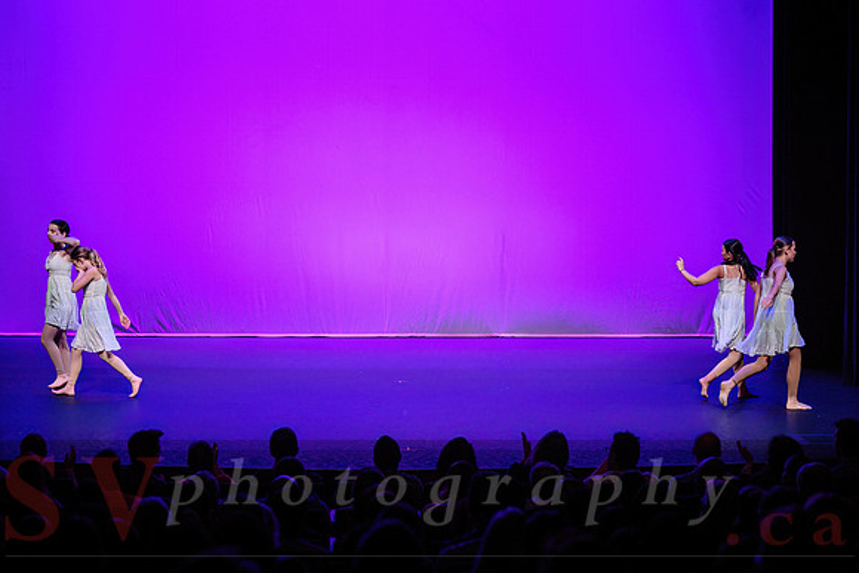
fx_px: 1812
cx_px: 400
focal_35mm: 76
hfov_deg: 26.7
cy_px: 267
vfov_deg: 18.0
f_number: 2.8
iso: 1600
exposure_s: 1/500
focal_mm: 70
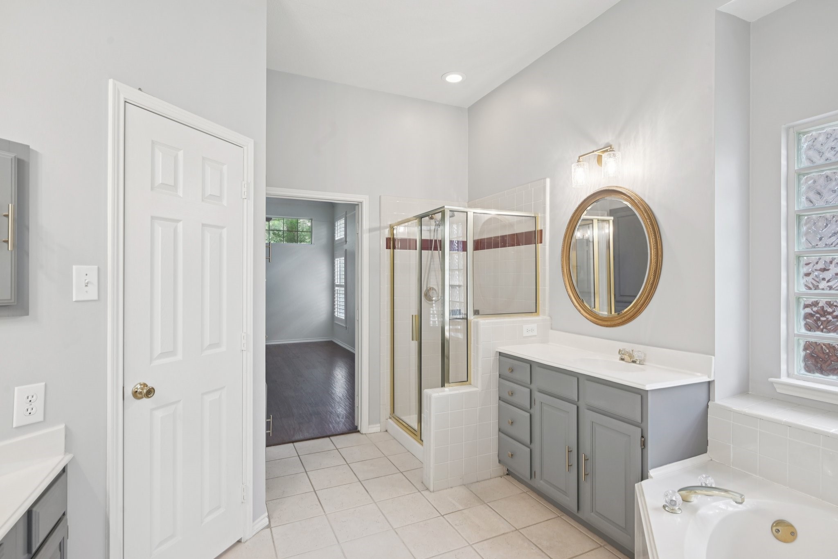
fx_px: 419
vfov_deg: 67.4
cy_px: 280
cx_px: 419
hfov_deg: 90.0
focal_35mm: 18
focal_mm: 18
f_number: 8
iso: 400
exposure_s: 1/20
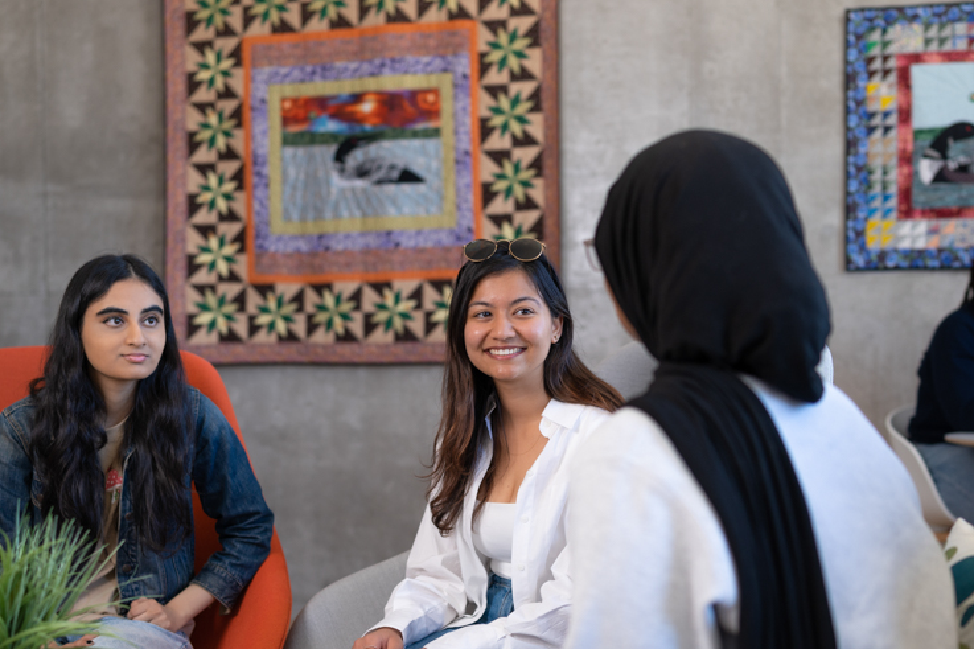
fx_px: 1542
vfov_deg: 23.7
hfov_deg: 35.1
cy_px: 411
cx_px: 472
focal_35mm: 57
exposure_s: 1/125
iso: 125
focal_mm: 35
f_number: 1.8
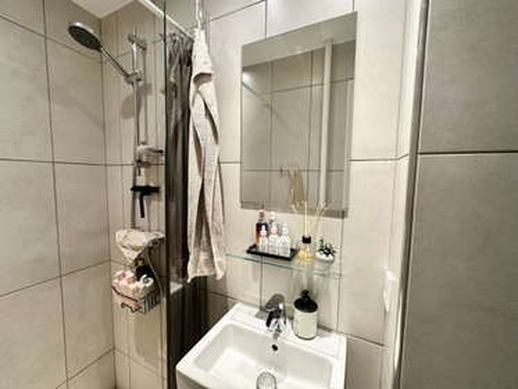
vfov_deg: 85.7
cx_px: 259
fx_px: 210
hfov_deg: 102.0
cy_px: 194
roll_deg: -1.0
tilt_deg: -4.9
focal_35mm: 14
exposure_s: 1/50
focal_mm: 2.22
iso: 200
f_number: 2.2
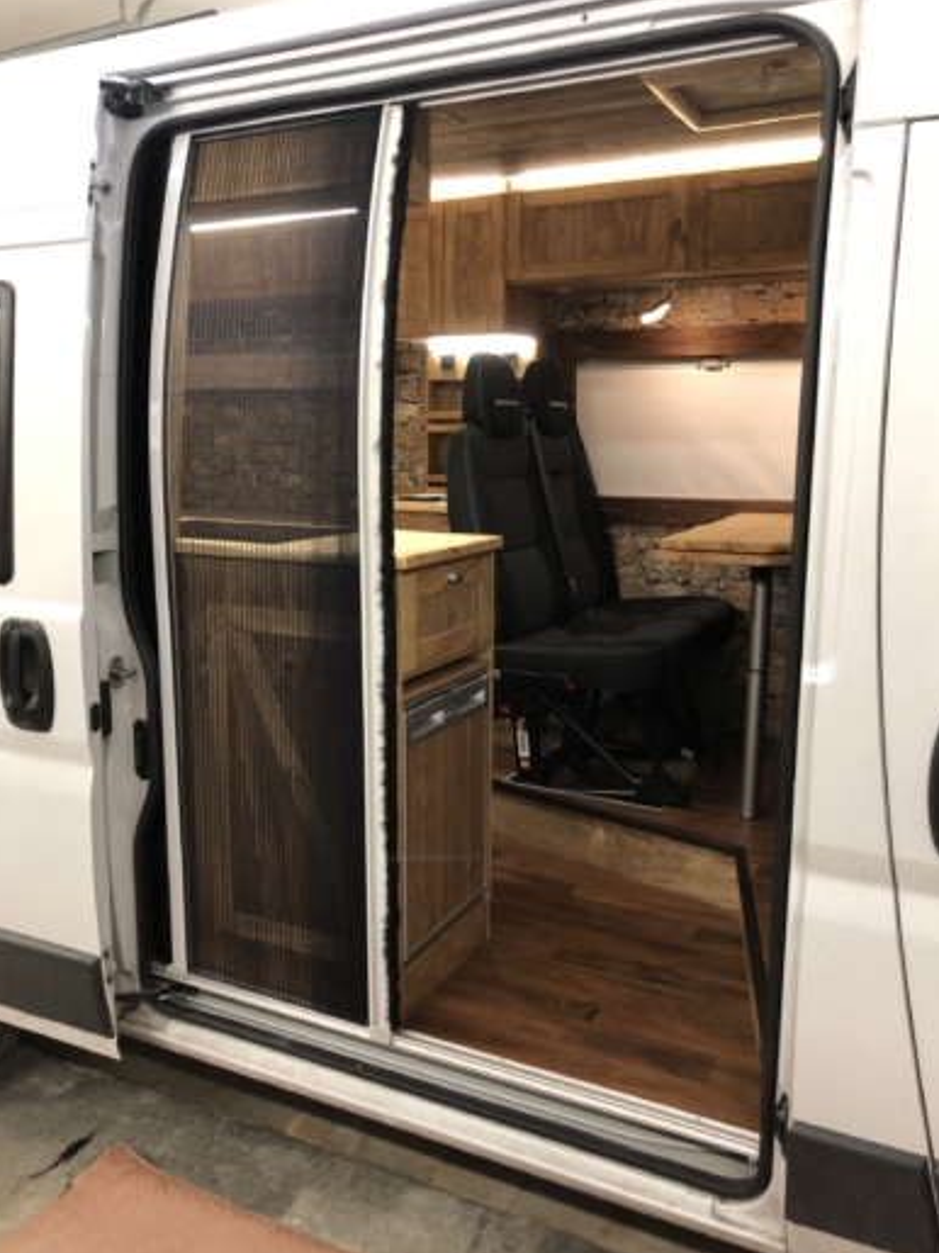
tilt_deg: -9.1
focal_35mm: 29
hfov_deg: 48.2
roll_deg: +1.4
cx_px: 467
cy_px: 617
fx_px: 1049
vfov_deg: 61.7
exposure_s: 1/17
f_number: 1.8
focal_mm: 4
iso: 64
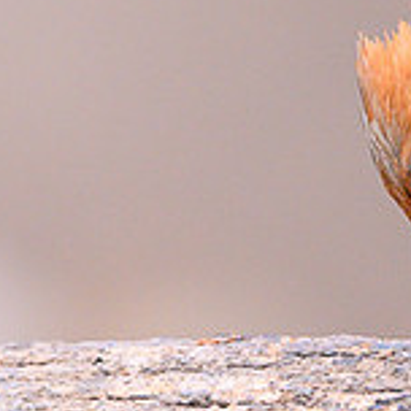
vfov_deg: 0.6
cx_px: 500
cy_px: 132
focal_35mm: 2838
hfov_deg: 0.6
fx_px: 38123
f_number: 4
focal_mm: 500
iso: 2000
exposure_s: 1/400
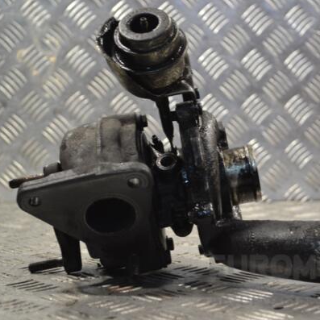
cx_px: 194
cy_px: 160
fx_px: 805
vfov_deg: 22.5
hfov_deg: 22.4
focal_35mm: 77
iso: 400
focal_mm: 40
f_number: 5.3
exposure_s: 1/60
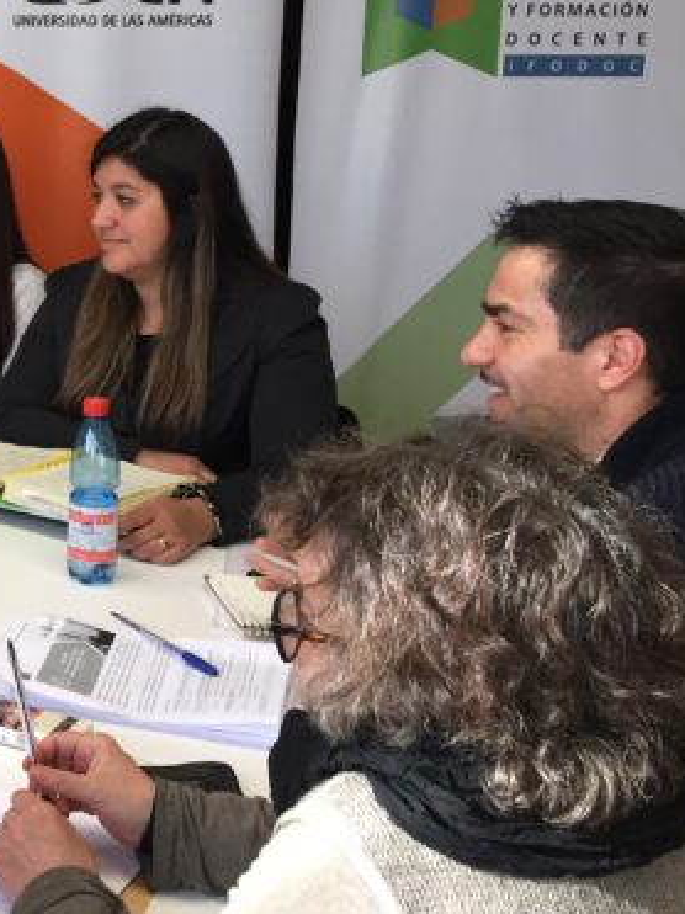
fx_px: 1584
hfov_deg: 22.1
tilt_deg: -8.8
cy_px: 246
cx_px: -192
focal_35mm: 60
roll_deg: +0.1
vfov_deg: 31.7
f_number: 2.2
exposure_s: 1/33
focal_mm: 4.15
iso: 50
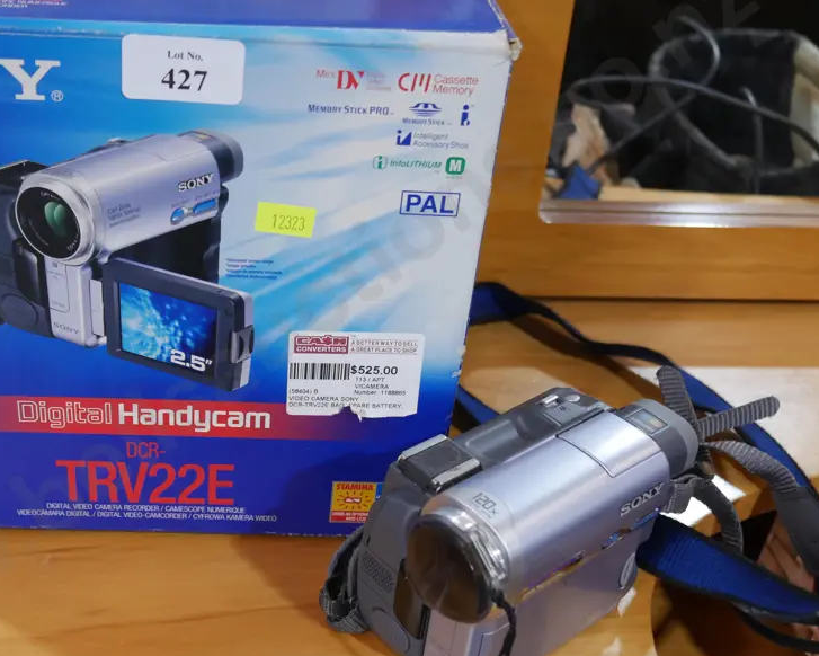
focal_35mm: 44
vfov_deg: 34.2
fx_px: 1067
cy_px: 334
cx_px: 283
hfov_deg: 41.5
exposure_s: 1/60
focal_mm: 16
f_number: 4
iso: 1000
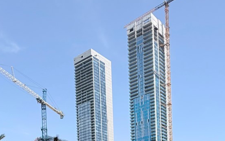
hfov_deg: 45.6
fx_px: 264
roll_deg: +1.7
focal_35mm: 43
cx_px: 147
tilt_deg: -0.4
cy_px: 215
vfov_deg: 23.5
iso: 20
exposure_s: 1/1087
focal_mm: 2.22
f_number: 2.2
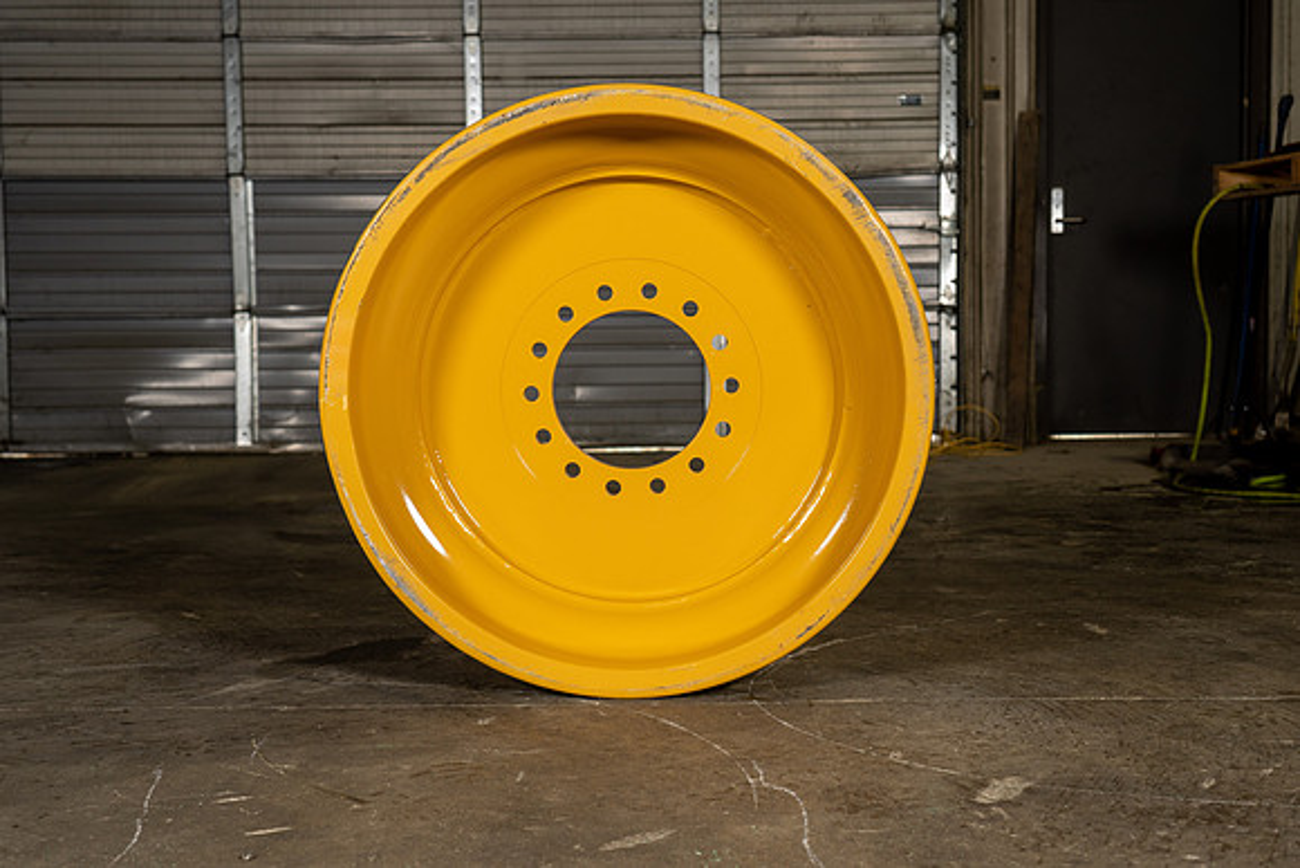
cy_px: 434
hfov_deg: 41.1
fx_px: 1734
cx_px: 650
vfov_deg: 28.1
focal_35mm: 48
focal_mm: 48
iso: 800
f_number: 5.6
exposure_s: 1/100
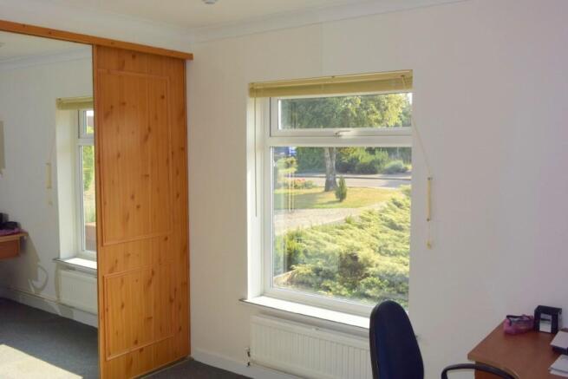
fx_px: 552
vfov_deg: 37.9
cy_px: 190
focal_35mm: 35
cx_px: 284
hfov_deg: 54.4
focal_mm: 13.1
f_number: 4.5
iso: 160
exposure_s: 1/250
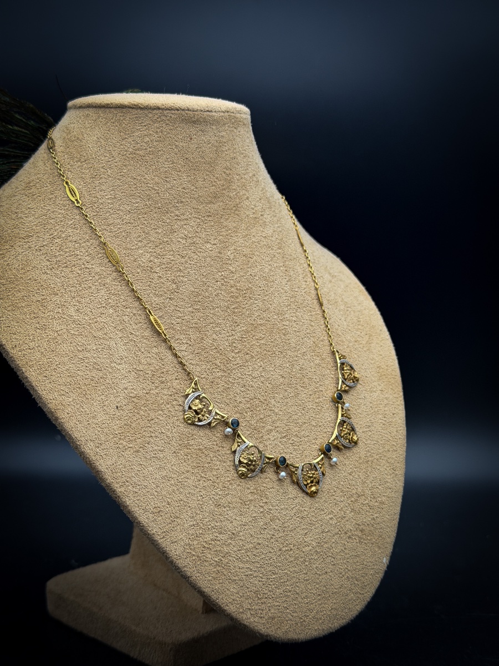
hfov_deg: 30.3
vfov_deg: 39.7
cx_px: 250
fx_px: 923
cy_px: 333
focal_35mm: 48
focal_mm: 6.76
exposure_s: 1/100
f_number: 1.8
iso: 80
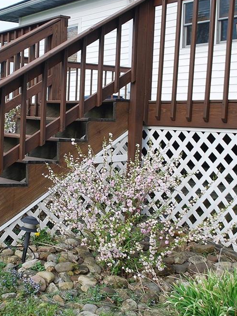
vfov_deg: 35.6
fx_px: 493
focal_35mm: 54
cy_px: 158
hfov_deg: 26.8
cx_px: 73
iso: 100
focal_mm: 24
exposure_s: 1/125
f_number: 5.6
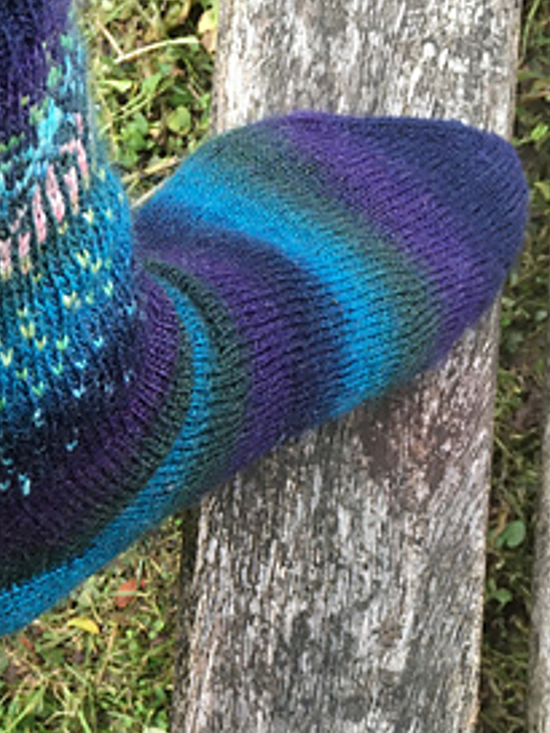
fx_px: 1439
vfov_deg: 28.1
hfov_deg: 20.7
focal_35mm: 68
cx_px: -38
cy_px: 564
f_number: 2.2
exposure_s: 1/33
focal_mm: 4.15
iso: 25
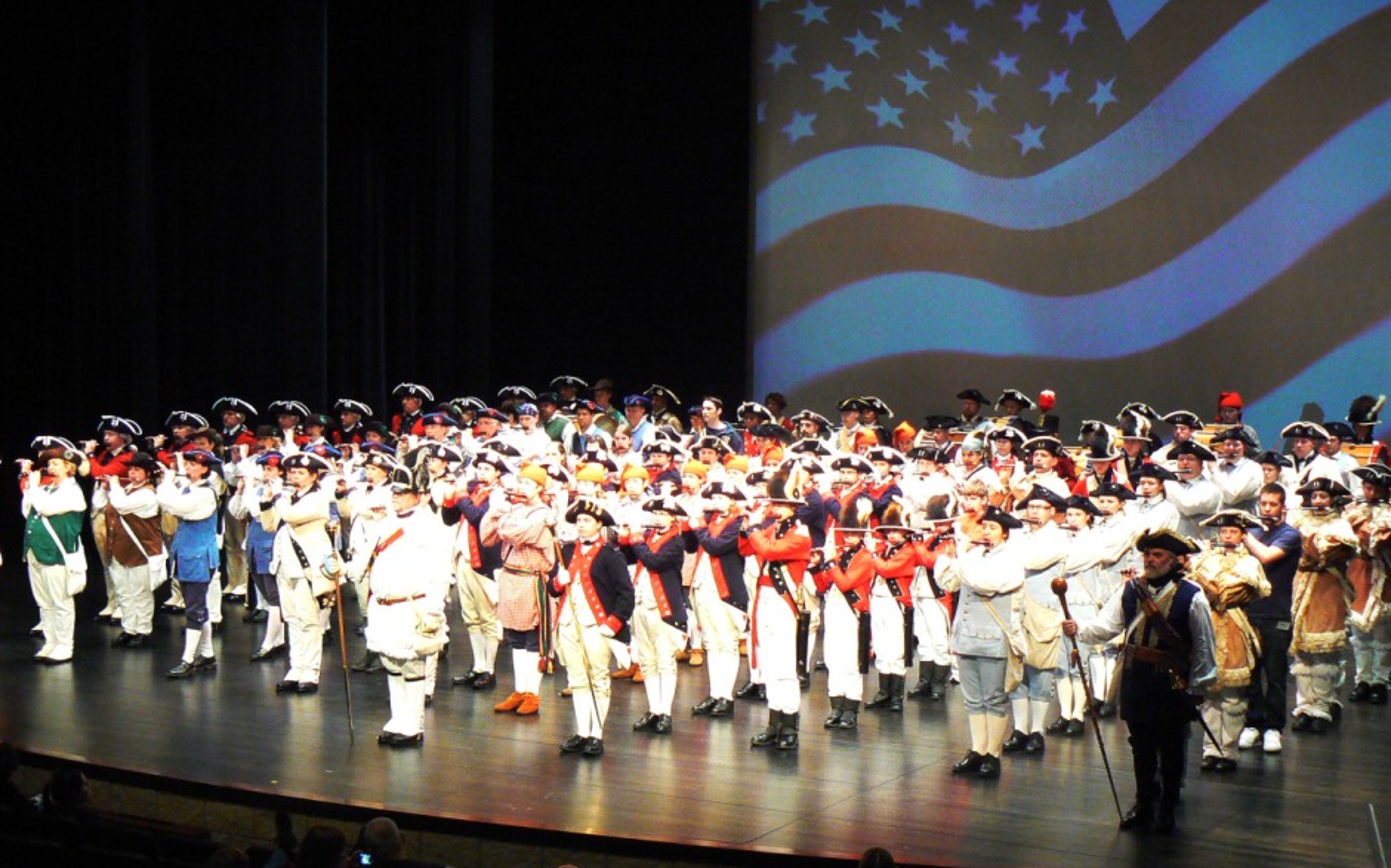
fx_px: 2539
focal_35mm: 67
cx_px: 675
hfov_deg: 30.6
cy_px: 424
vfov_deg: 19.4
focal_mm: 9.6
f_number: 3.2
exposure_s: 1/50
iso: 400
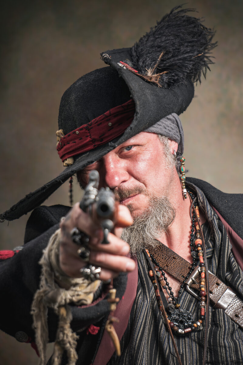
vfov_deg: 12.4
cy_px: 182
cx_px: 122
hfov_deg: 8.3
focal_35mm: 166
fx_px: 1681
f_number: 5.6
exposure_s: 1/250
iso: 100
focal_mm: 111
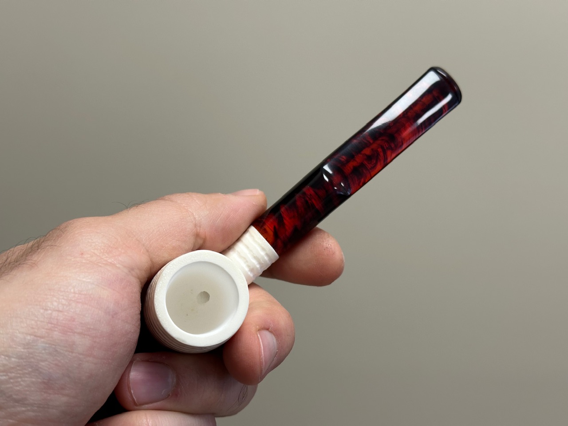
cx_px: 284
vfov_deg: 30.3
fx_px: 788
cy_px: 213
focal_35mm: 48
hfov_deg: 39.7
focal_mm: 6.86
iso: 80
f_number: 1.78
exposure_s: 1/121
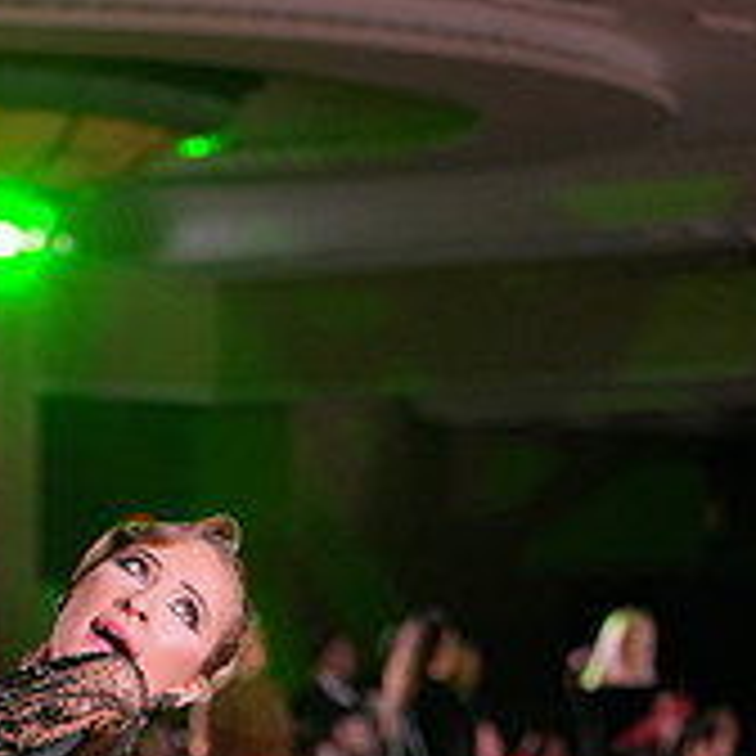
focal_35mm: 206
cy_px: 1116
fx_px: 5090
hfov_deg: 8.4
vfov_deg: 8.3
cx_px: -61
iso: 800
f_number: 2.8
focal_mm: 70
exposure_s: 1/400
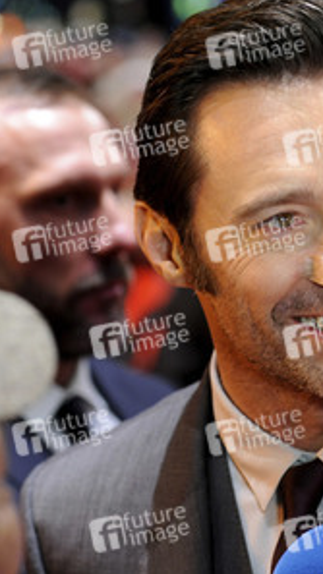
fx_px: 1934
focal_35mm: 127
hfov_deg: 9.5
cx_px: 280
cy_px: 288
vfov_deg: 16.9
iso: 2000
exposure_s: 1/125
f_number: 4.5
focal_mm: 80
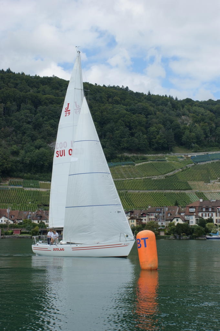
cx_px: 110
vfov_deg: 33.4
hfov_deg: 22.6
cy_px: 166
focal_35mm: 60
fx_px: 551
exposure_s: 1/100
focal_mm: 40
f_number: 13
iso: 100
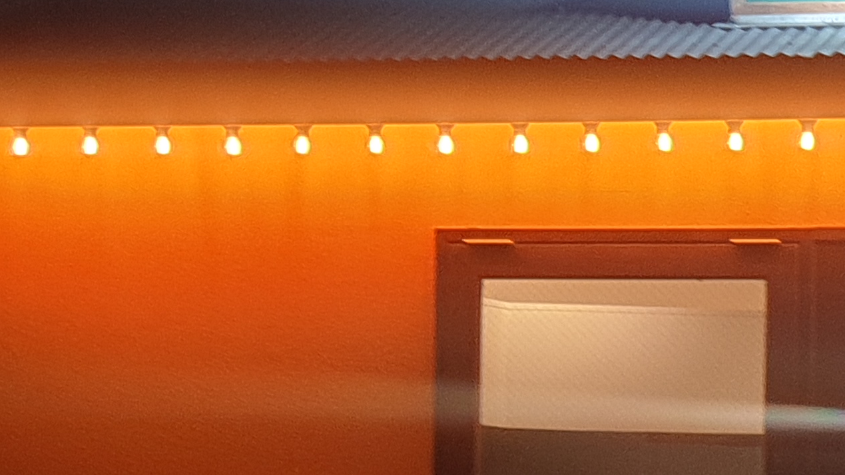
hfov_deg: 11.6
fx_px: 4033
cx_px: 1136
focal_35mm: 180
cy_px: 465
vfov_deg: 6.7
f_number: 2.4
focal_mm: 6
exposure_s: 1/24
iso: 100
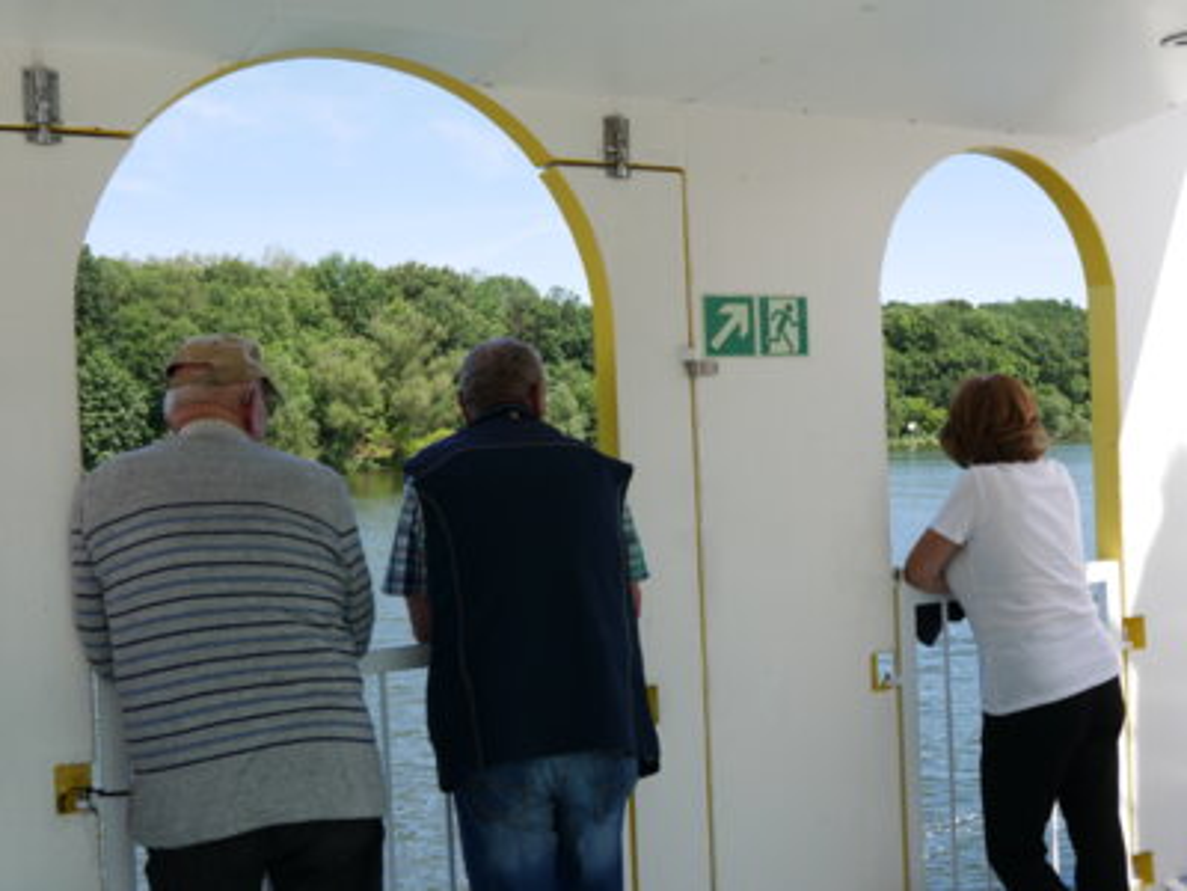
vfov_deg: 36.0
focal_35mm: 40
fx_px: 1372
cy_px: 446
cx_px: 594
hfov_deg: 46.8
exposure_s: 1/250
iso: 200
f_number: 7.1
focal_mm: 20
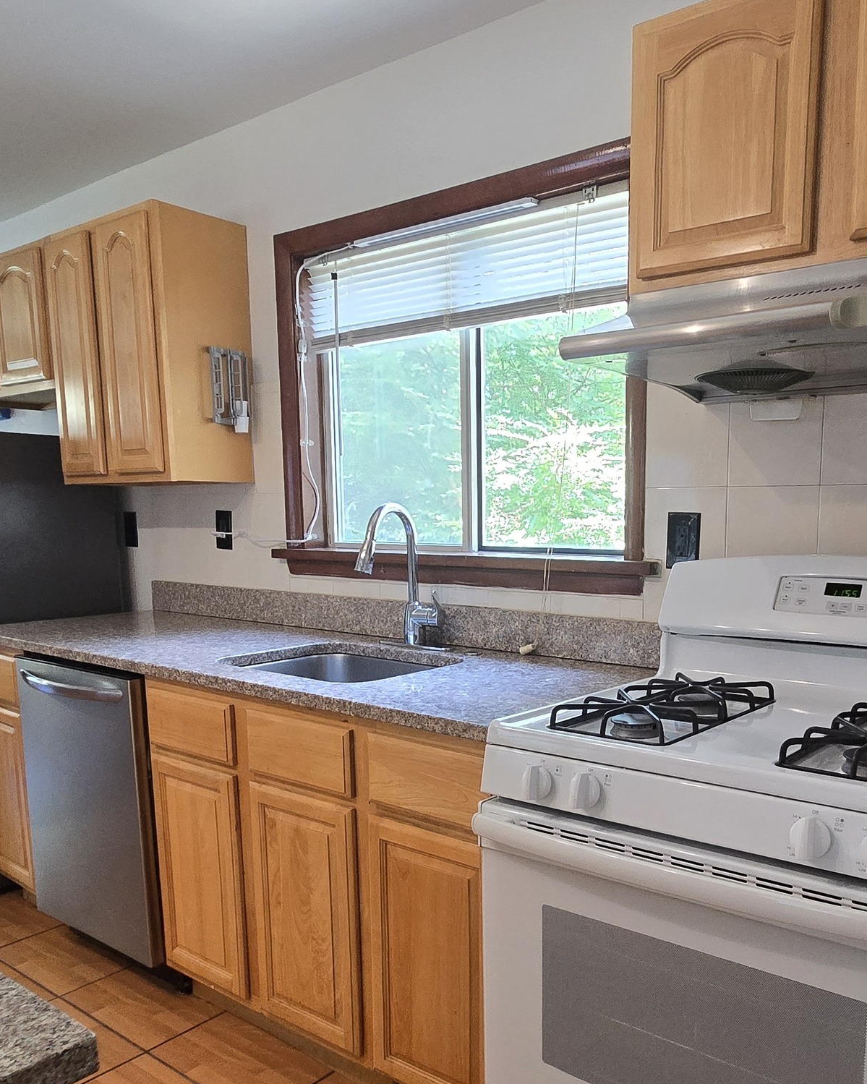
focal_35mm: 26
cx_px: 550
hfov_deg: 54.2
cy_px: 661
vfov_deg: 65.3
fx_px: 834
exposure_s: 1/100
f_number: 2.2
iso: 400
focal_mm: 2.2
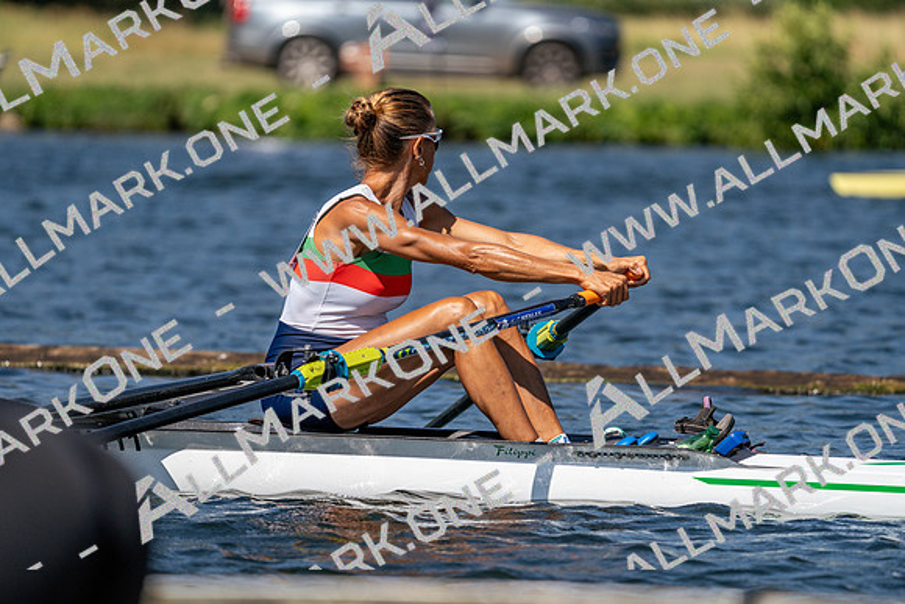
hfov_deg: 6.0
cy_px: 302
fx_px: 8574
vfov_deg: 4.0
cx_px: 452
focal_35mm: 341
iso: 200
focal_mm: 341
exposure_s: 1/2000
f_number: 6.3
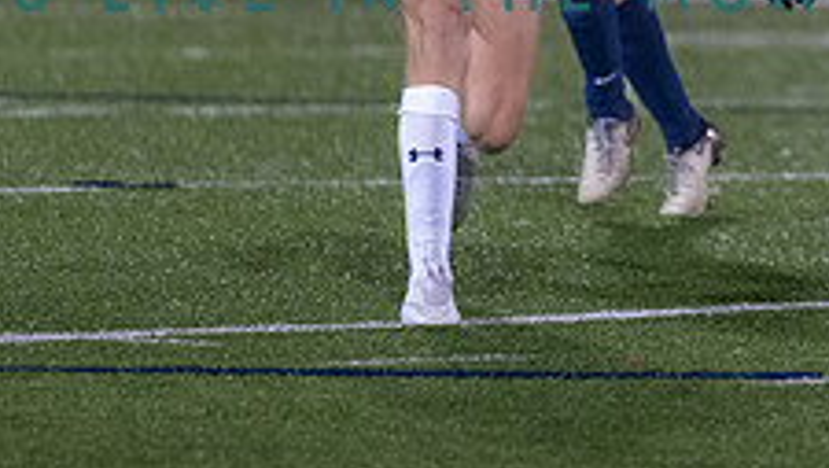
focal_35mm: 801
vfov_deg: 1.5
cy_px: -169
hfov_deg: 2.7
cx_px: 1074
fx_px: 17622
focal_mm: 200
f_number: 2.8
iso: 2500
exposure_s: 1/1000
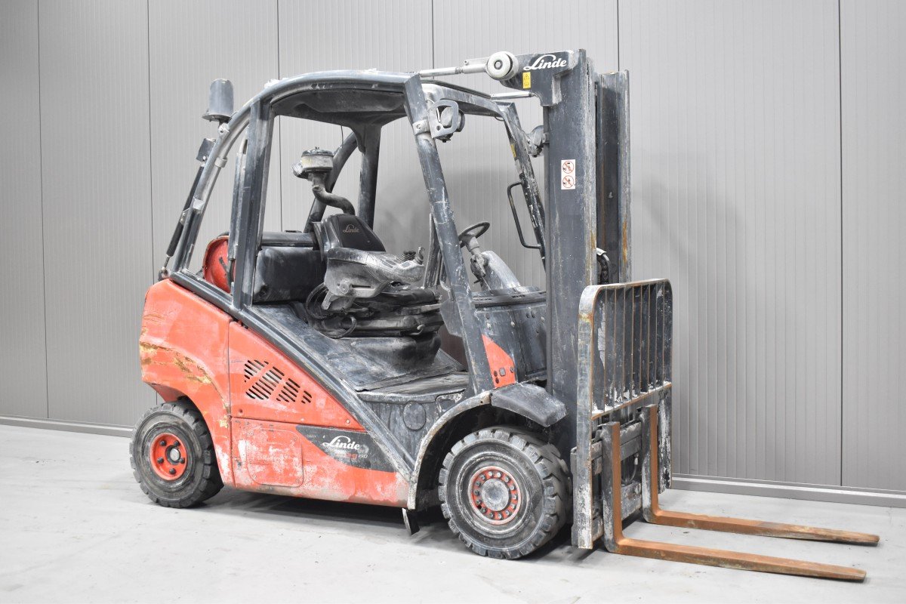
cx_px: 453
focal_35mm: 39
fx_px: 981
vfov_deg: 34.2
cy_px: 302
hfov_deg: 49.6
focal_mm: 26
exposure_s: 1/30
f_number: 4.5
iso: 1600
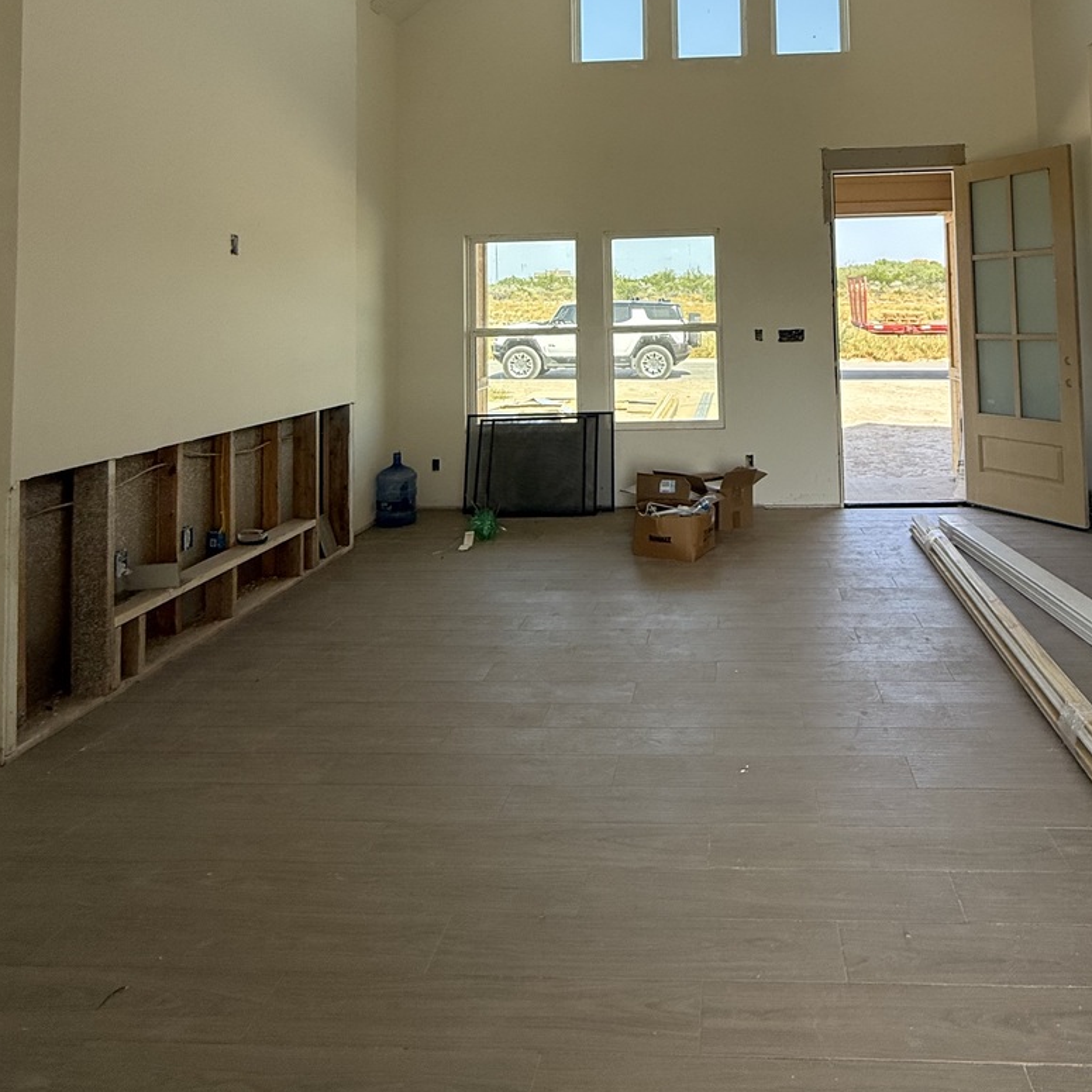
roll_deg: +2.2
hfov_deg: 66.2
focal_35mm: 23
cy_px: 275
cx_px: 686
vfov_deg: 63.4
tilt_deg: +4.8
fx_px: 821
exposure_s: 1/368
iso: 64
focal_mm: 2.22
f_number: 2.2
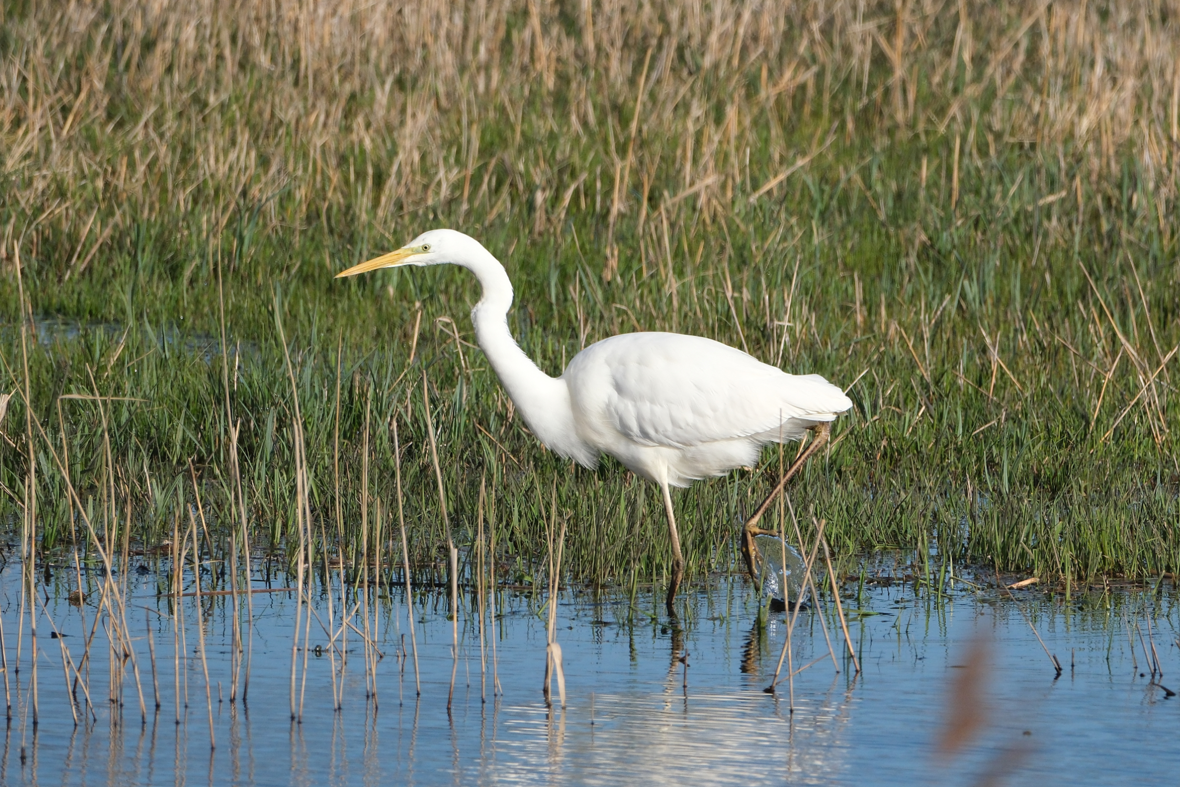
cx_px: 590
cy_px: 394
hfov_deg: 2.3
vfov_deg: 1.5
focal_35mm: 900
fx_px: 29498
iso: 1000
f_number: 8
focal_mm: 600
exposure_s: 1/2000
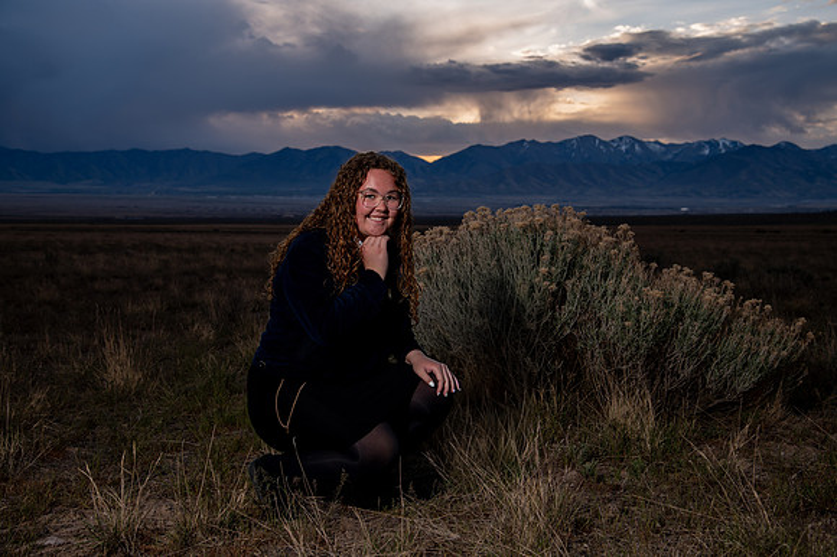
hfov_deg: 42.0
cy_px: 278
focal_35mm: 47
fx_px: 1090
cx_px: 417
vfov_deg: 28.7
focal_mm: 46
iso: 200
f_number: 5.6
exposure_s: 1/160
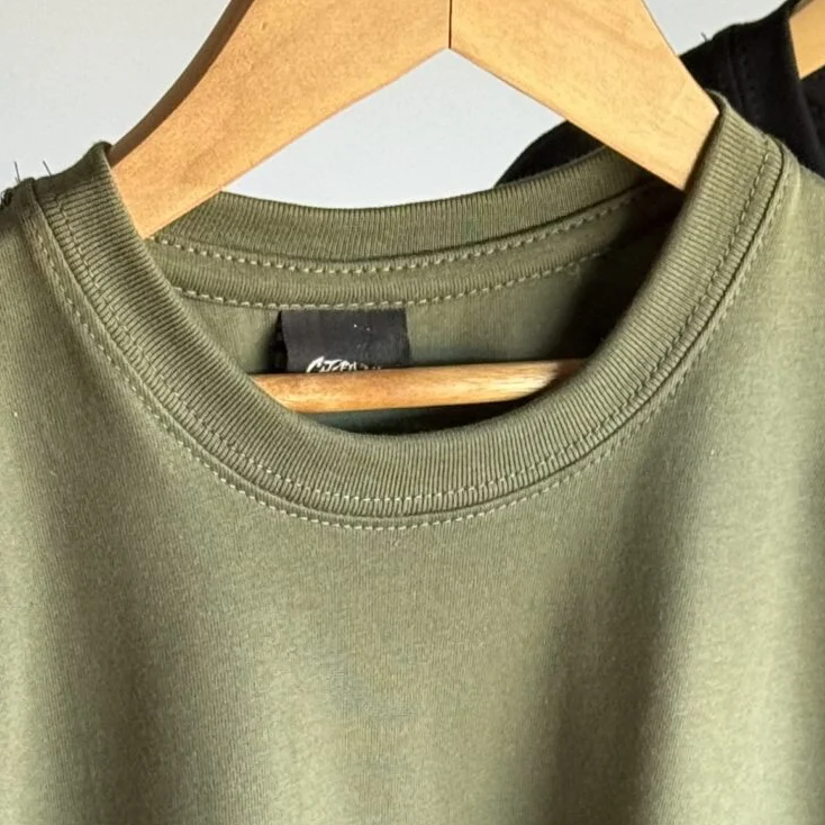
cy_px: 1169
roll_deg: -1.2
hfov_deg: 11.8
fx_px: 3991
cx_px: 632
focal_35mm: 148
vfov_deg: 11.4
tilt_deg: -24.7
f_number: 1.78
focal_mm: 6.76
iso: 100
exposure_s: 1/108
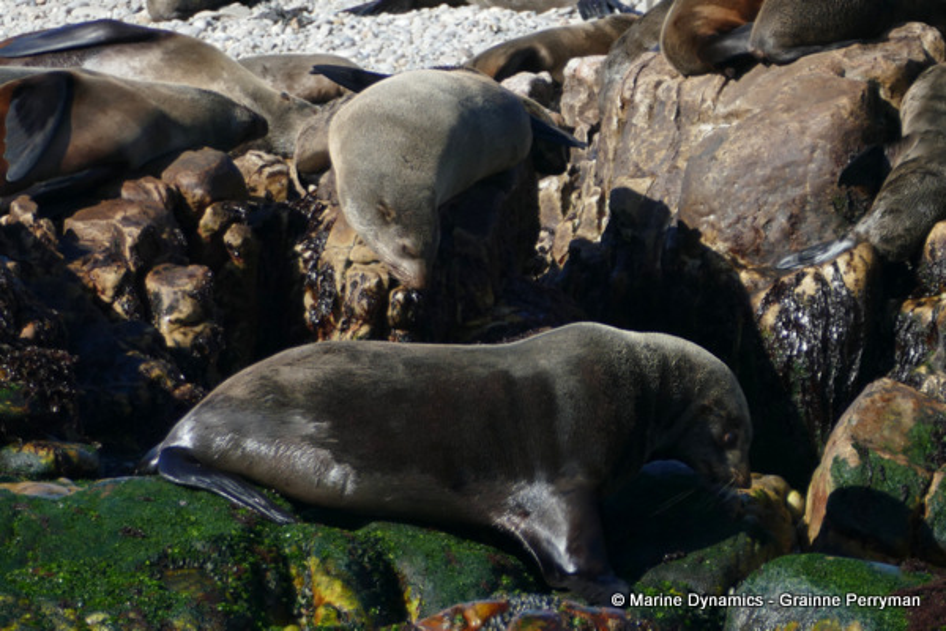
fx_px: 14163
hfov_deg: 3.8
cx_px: 473
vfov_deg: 2.6
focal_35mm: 539
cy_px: 316
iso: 125
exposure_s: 1/800
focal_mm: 146
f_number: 4
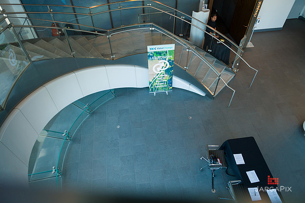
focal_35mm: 25
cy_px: 101
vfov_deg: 51.8
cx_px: 153
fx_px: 209
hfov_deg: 72.3
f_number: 3.2
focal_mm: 24
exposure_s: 1/500
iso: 640
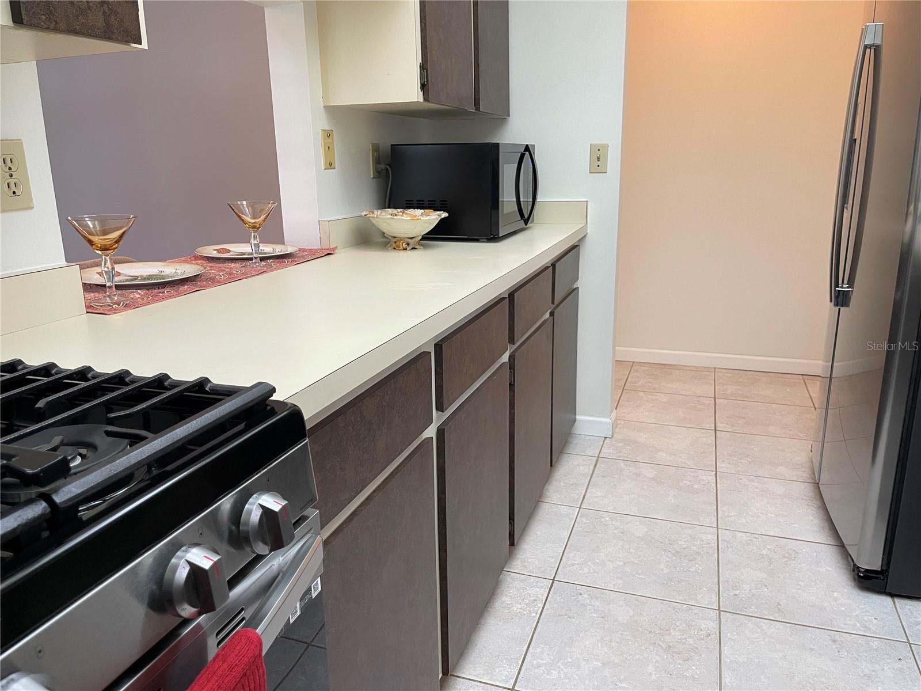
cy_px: 346
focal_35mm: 25
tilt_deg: -15.9
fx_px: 665
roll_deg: +1.0
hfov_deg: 69.4
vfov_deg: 54.9
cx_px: 460
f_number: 1.6
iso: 125
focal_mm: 5.1
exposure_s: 1/60
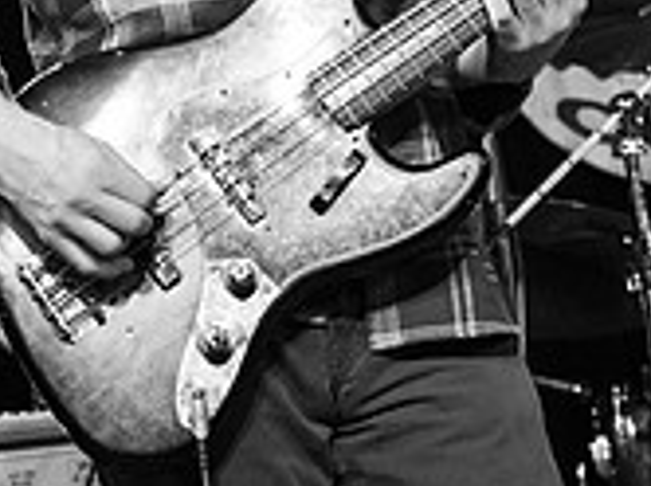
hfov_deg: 13.7
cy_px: -291
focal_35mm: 144
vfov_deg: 9.9
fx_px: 2704
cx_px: 129
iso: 2000
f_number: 3.2
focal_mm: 36
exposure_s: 1/160
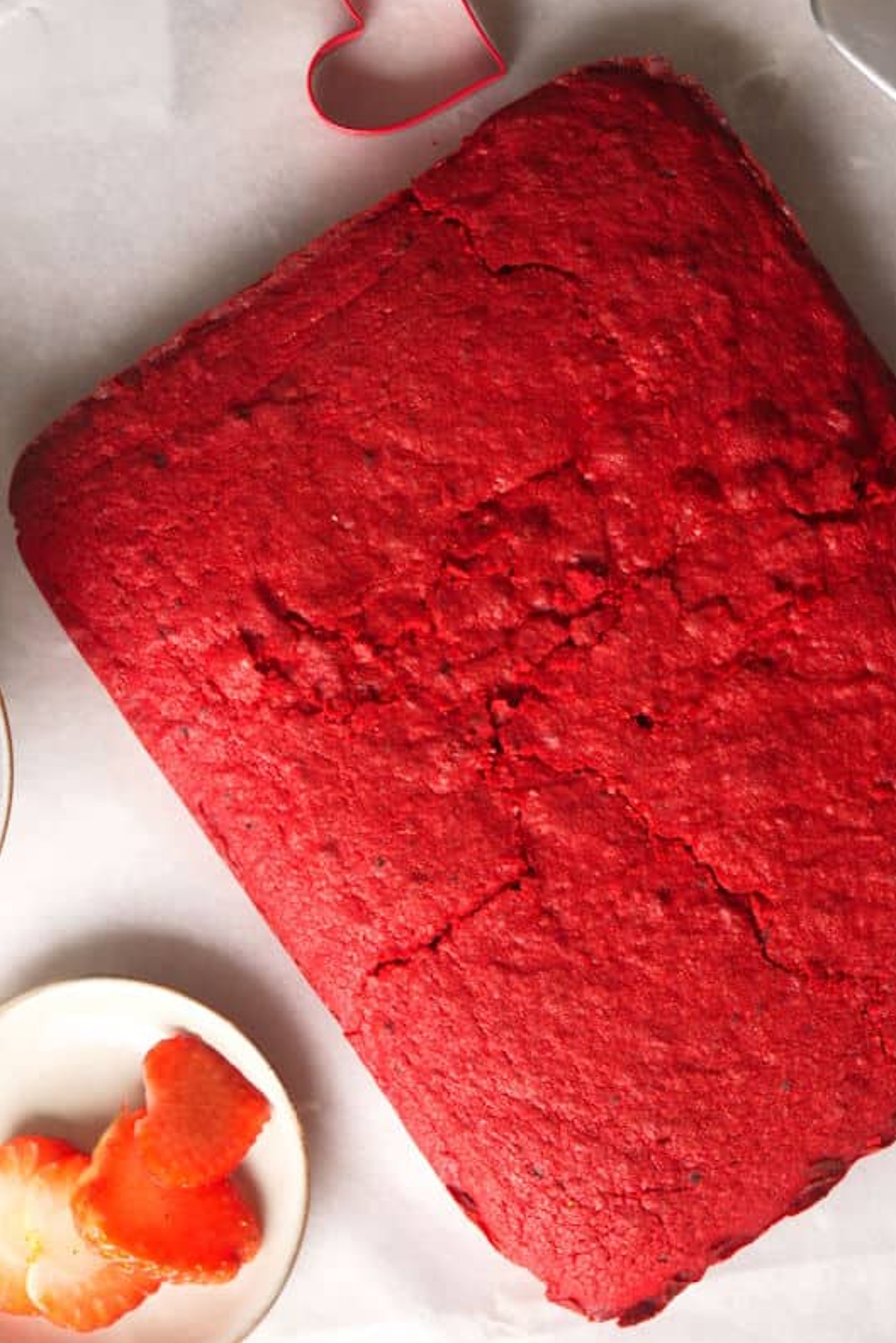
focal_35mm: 100
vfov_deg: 20.4
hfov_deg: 13.7
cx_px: 446
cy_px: 672
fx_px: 3733
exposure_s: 1/100
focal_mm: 44
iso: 100
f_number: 5.6
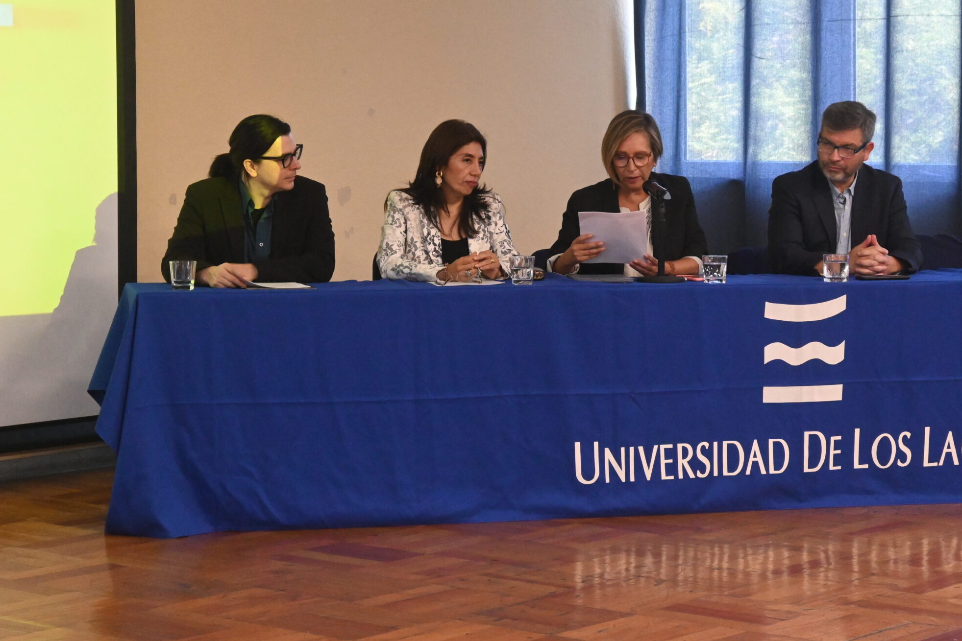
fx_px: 2405
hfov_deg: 22.6
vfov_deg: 15.2
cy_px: 279
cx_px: 552
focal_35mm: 90
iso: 4000
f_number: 6
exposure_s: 1/60
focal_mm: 46
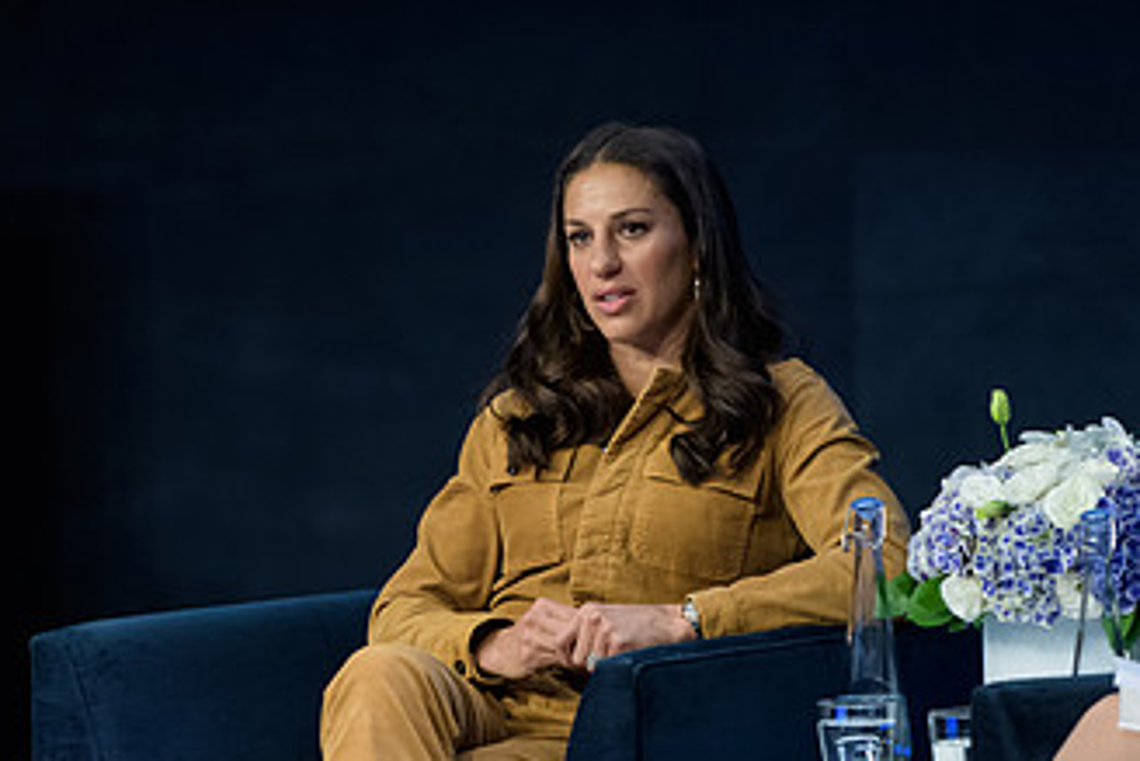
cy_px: 367
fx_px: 11214
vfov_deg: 3.9
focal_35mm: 354
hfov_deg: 5.8
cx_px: 577
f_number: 3.2
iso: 3200
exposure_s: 1/200
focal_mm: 200
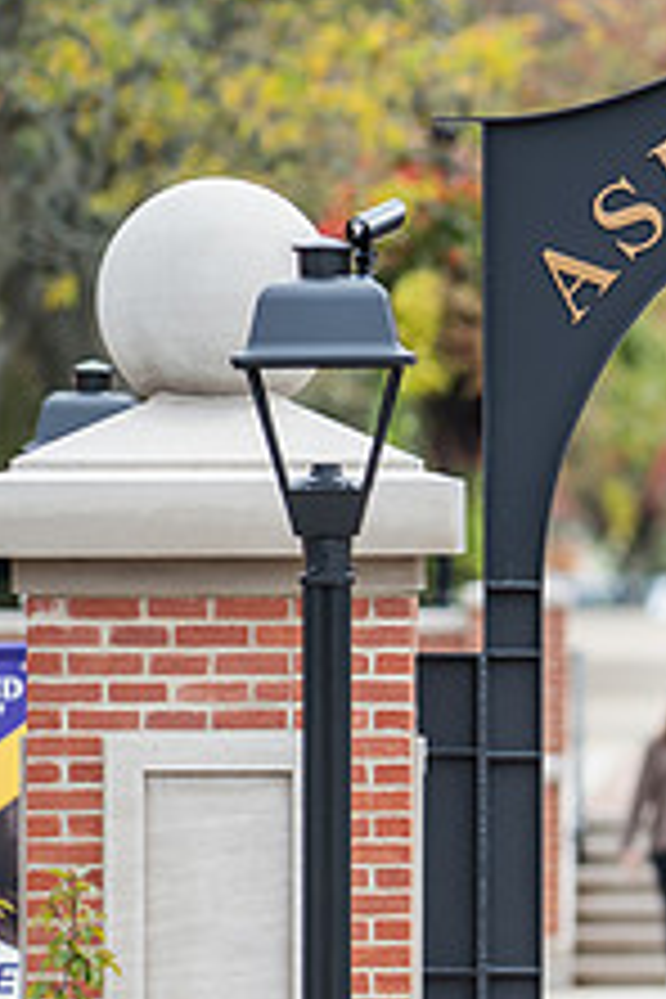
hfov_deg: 1.8
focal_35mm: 783
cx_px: 1035
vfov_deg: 2.6
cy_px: 623
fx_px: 21727
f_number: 3.2
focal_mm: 300
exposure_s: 1/500
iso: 100
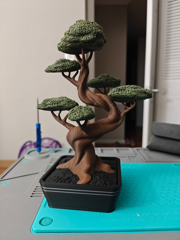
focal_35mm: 23
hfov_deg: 58.9
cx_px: 90
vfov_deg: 73.9
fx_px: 159
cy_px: 120
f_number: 1.6
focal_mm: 6.06
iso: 1250
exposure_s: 1/60
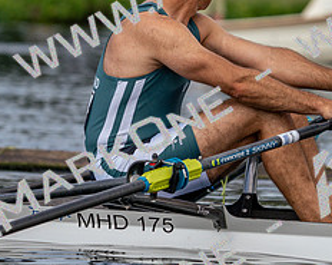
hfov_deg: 2.9
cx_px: 190
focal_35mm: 658
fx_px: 6457
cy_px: 82
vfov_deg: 2.3
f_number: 5.6
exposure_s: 1/1600
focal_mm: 280
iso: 320
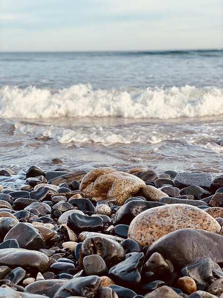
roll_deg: +0.8
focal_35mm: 52
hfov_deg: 28.0
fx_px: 447
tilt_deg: -11.1
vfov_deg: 36.8
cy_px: 149
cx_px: 112
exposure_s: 1/872
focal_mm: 6
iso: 20
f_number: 2
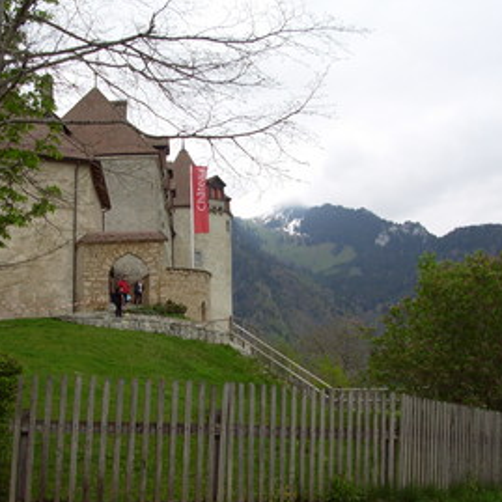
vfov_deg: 34.0
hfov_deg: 33.9
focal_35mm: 50
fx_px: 820
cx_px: 209
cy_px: 276
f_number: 2.9
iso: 50
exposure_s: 1/161
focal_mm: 6.3
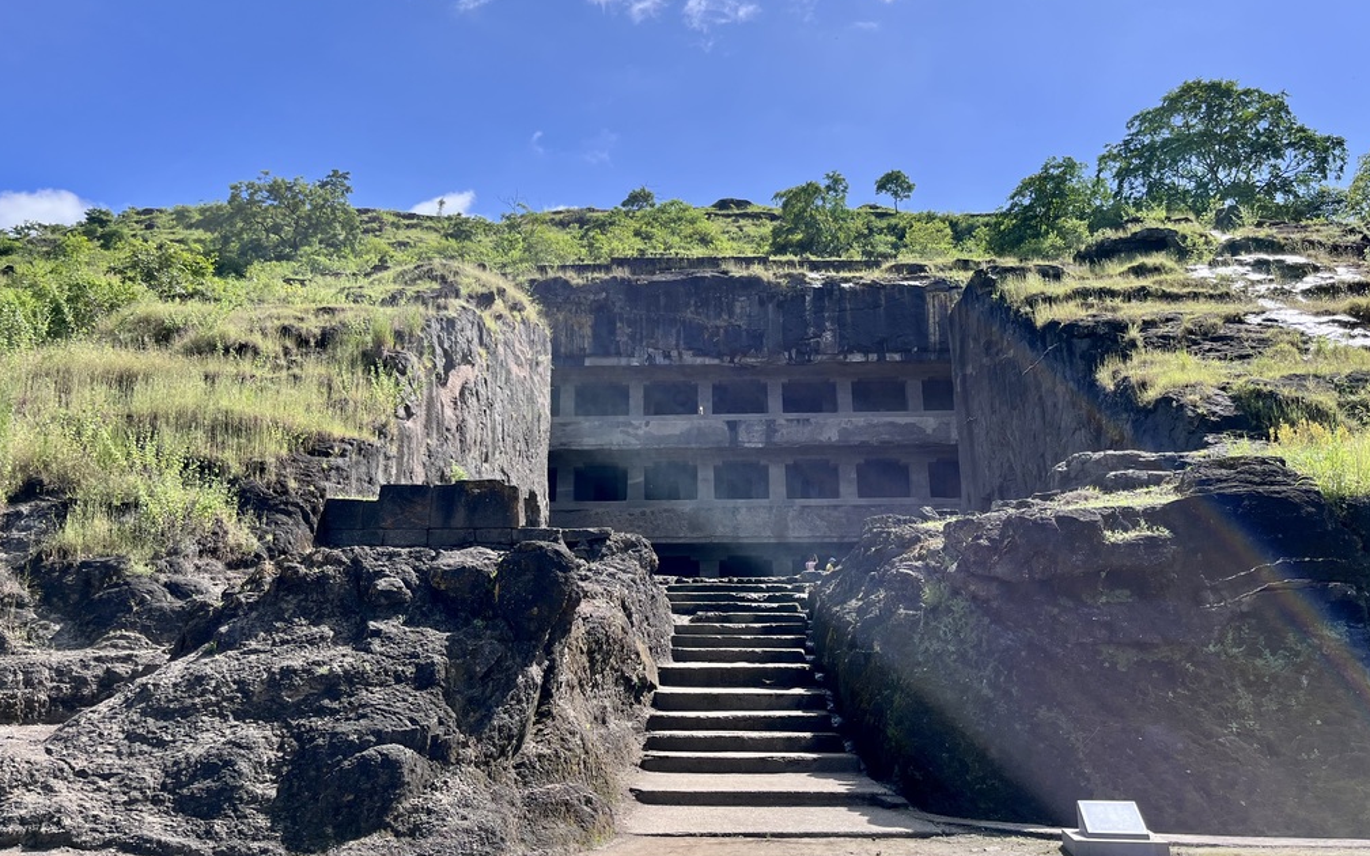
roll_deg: +1.3
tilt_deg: +15.4
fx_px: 1045
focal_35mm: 28
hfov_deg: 66.5
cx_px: 688
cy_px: 398
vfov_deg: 44.5
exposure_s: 1/2268
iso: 50
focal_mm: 5.1
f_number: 1.6
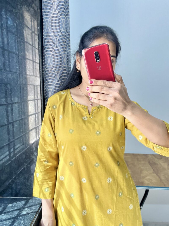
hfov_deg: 46.8
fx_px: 195
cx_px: 84
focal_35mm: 30
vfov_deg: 60.0
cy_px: 113
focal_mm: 2.71
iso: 125
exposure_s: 1/50
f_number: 2.2
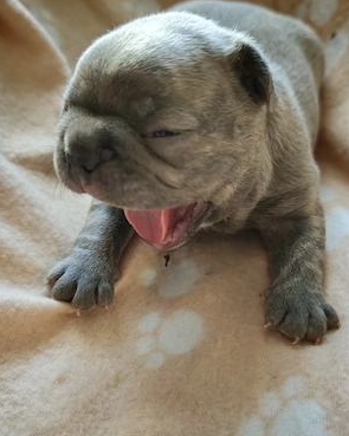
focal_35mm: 37
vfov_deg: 49.1
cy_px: 228
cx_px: 173
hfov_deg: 40.1
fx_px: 478
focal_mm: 8.71
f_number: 1.67
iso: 400
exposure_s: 1/400
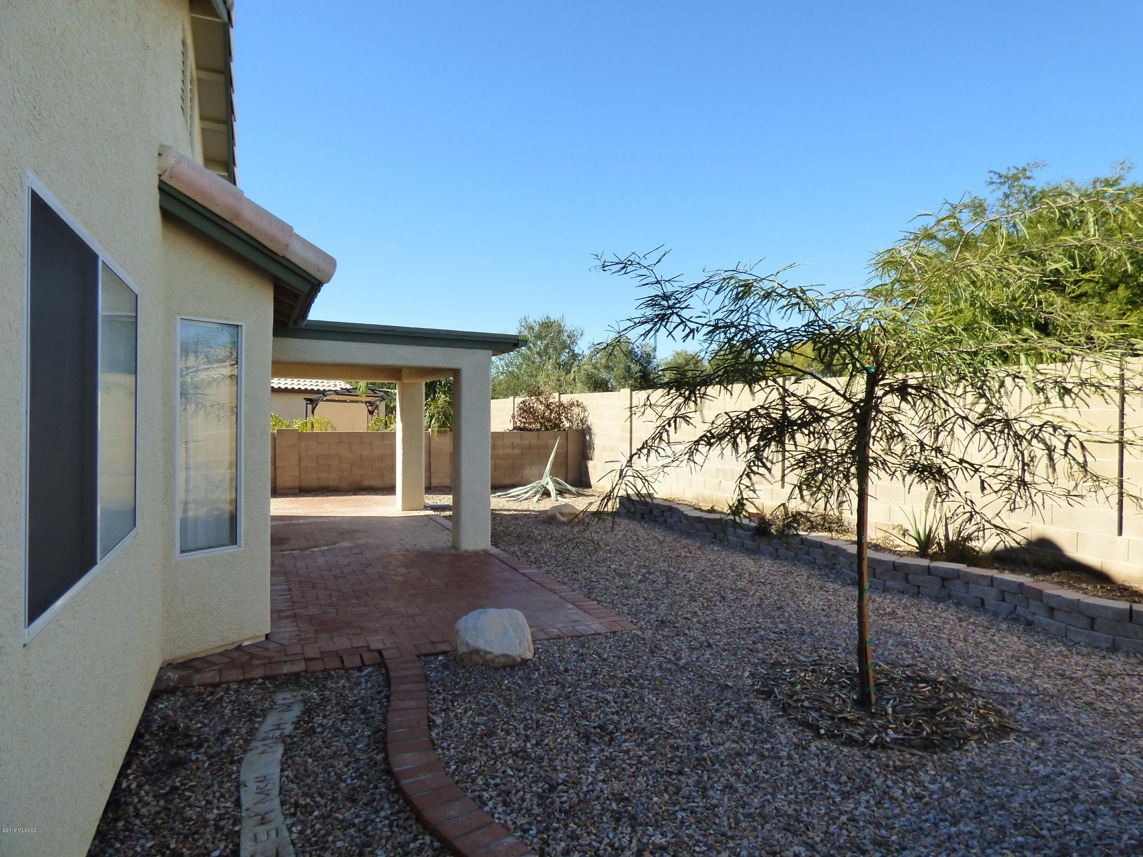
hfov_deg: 81.7
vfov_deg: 66.0
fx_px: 660
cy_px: 428
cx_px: 572
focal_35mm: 20
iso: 200
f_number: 3.5
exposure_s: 1/640
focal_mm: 3.58
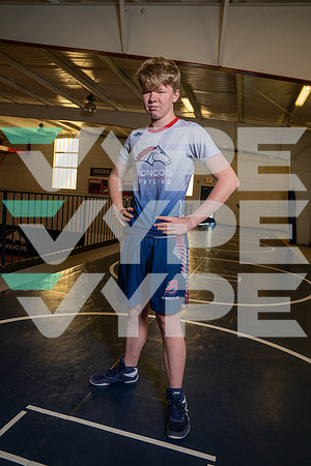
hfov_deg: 51.3
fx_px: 324
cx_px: 156
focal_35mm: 25
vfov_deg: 71.5
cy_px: 233
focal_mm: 25
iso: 800
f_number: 7.1
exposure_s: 1/125
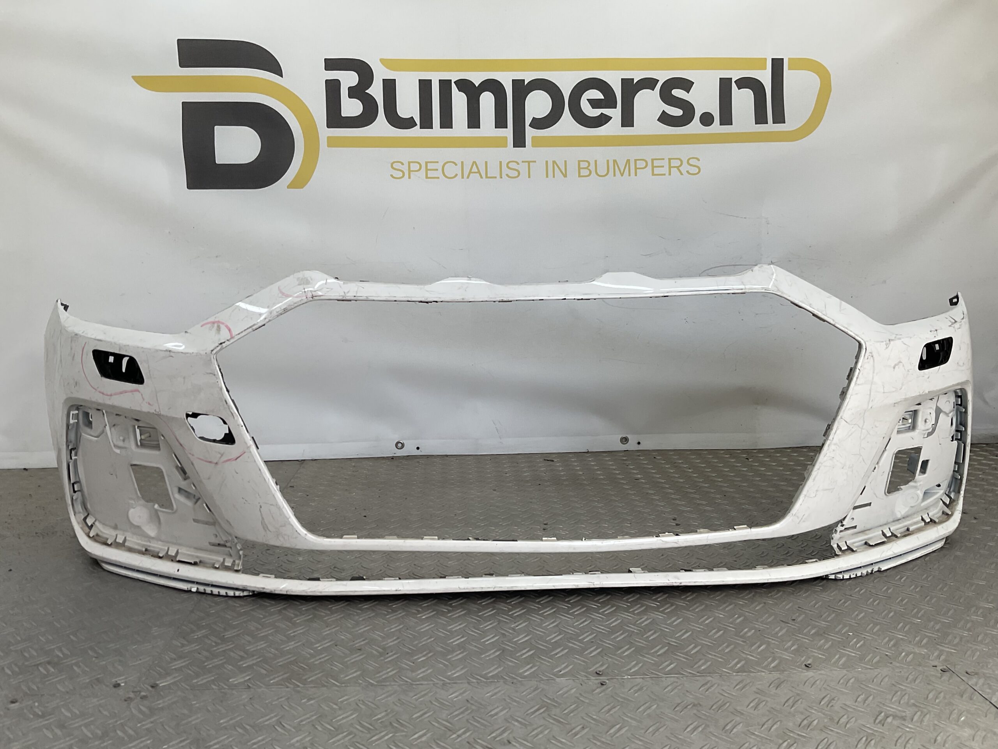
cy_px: 374
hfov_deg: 61.7
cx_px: 499
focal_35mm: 29
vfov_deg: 48.2
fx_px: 836
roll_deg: -0.3
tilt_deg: -8.7
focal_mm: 3
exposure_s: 1/331
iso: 16
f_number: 1.8
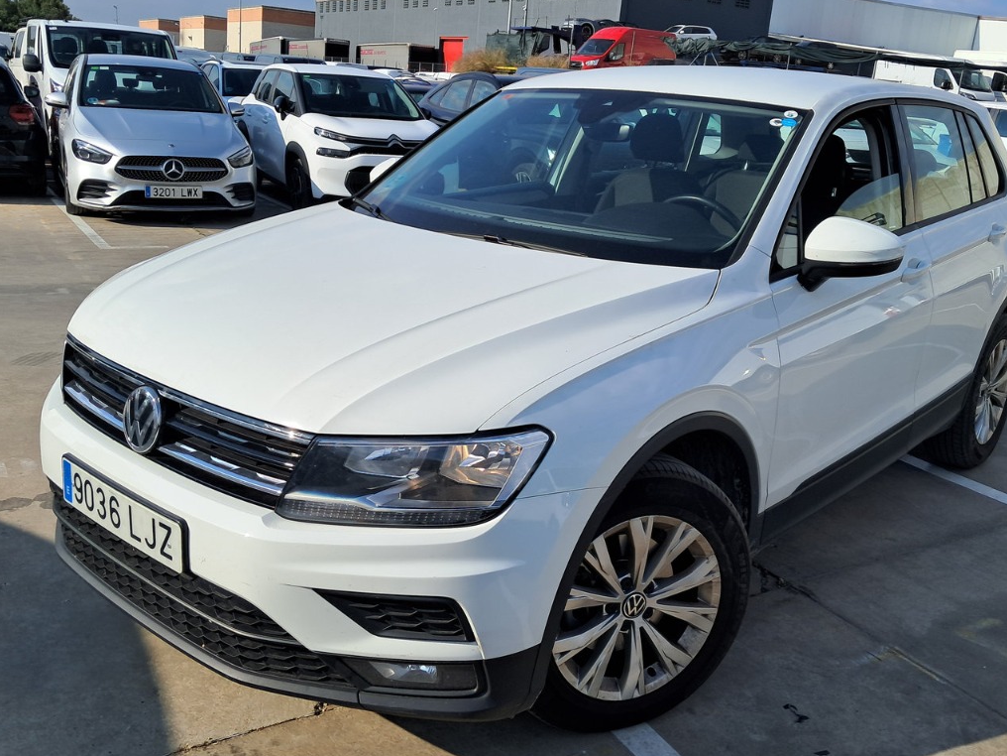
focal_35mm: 34
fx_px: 989
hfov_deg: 53.9
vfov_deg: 41.8
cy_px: 378
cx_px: 533
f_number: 1.8
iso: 50
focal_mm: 4
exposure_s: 1/949
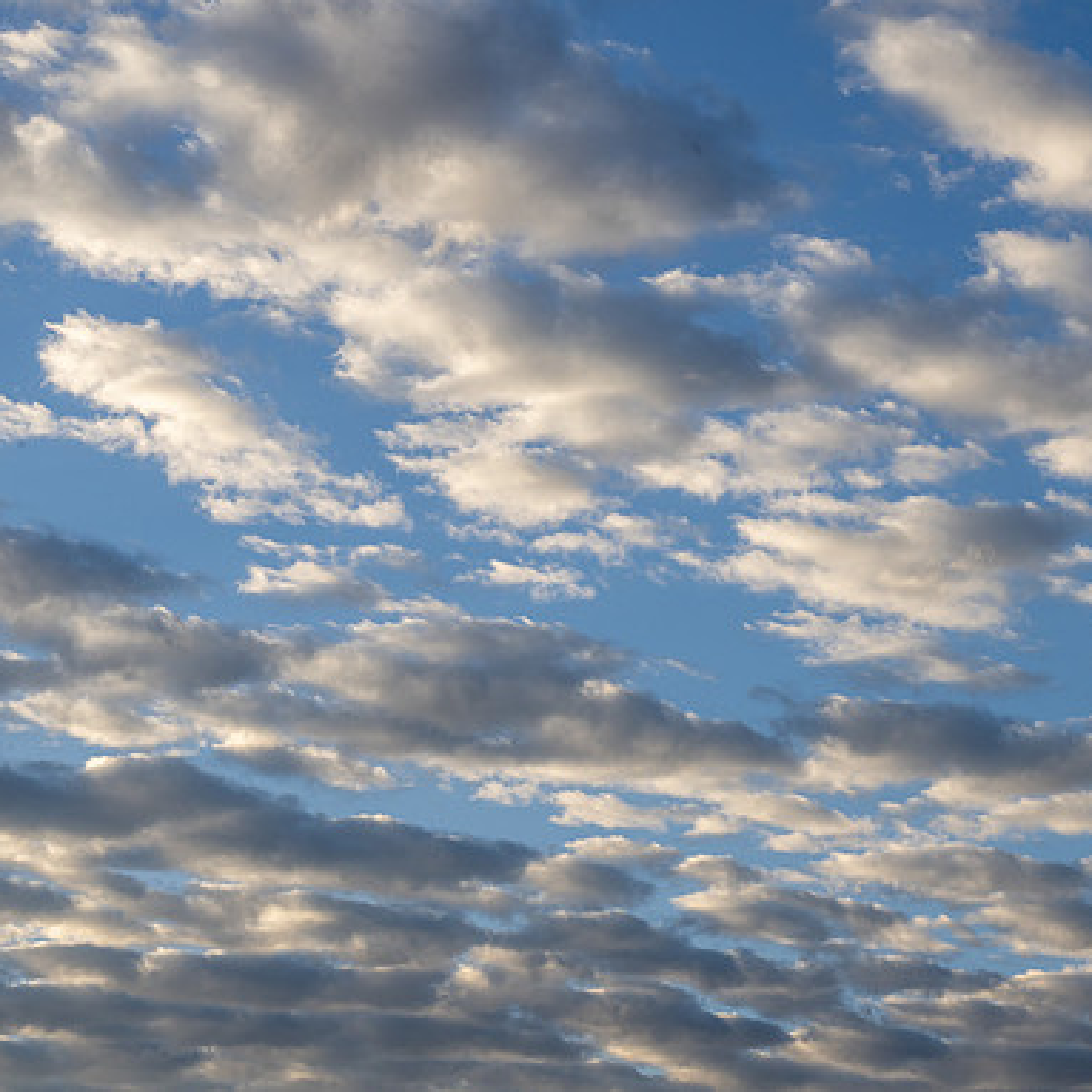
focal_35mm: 90
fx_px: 3212
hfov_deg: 19.3
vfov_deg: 19.3
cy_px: 543
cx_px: 525
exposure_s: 1/125
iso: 100
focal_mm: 70
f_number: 14
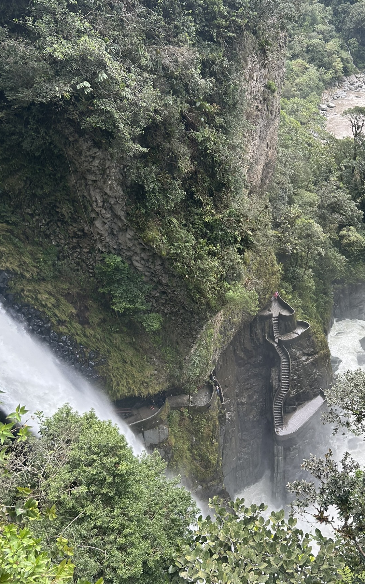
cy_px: 298
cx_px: 258
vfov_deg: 58.1
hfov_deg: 37.7
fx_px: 525
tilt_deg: -41.6
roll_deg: -0.5
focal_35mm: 33
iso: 50
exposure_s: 1/255
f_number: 1.5
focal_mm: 5.7
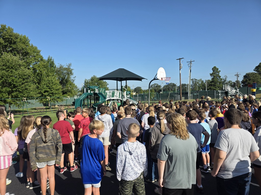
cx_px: 130
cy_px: 98
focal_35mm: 23
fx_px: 173
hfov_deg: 73.9
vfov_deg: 58.9
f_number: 1.7
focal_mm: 6.3
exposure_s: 1/5017
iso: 80
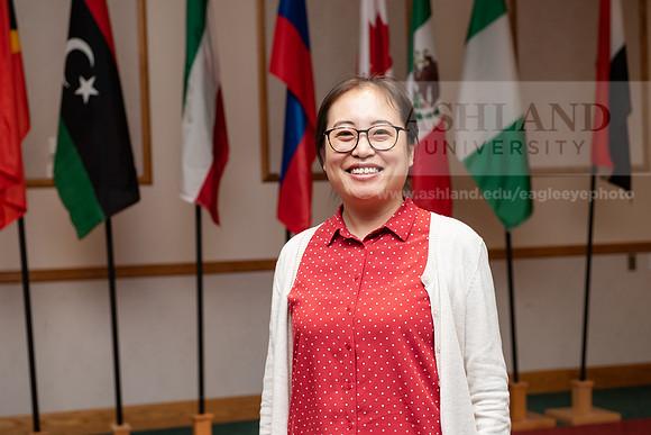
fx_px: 1266
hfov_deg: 28.8
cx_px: 326
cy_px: 218
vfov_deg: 19.5
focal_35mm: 70
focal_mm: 70
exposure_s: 1/200
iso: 1250
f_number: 5.6
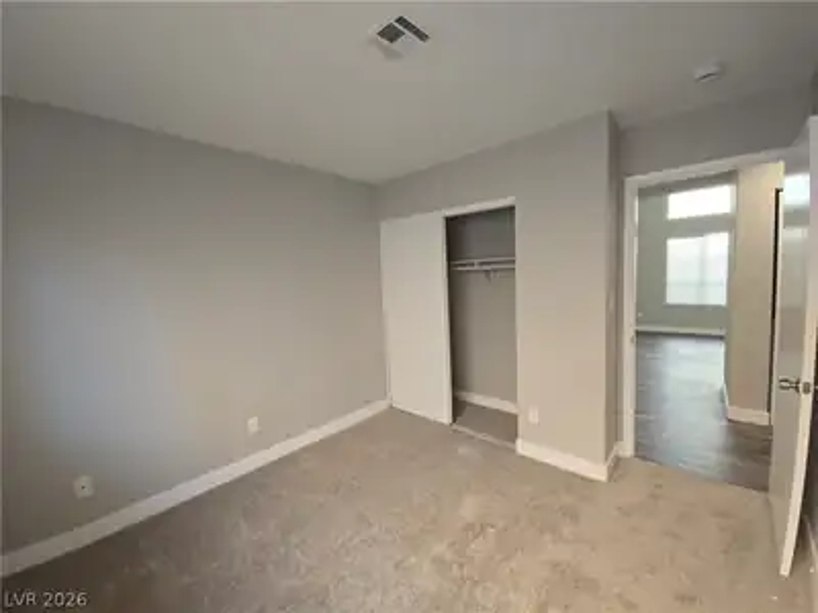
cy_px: 306
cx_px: 409
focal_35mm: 13
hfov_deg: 106.2
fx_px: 307
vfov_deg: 89.9
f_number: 2.2
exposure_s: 1/55.2
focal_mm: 2.2
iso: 160
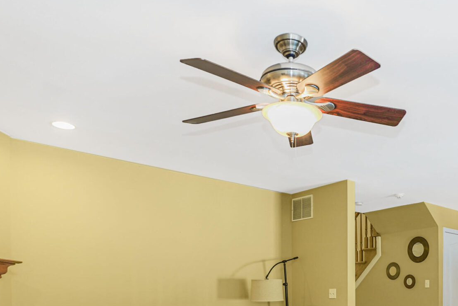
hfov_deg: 49.6
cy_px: 298
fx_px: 471
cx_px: 348
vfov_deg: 33.2
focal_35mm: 37
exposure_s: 1/15
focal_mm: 16
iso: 64
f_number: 4
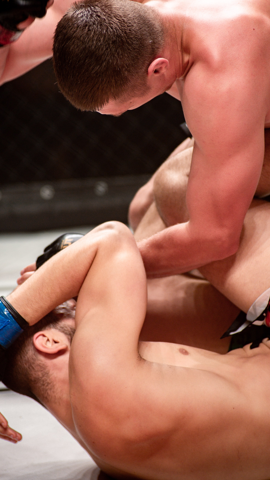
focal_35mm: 210
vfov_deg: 10.3
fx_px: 2673
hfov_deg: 5.8
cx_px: 123
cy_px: 240
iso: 800
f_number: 4
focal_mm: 200
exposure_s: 1/640
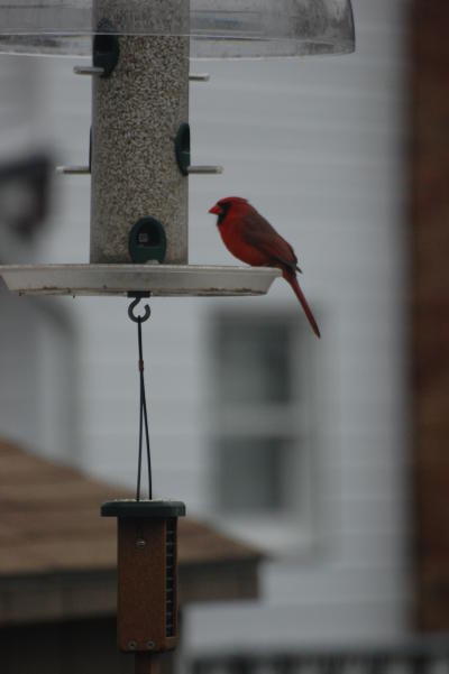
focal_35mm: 450
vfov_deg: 4.6
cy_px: 337
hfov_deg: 3.1
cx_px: 224
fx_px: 8428
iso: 640
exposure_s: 1/500
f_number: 5.6
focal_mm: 300
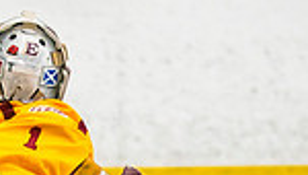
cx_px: -53
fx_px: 5130
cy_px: 283
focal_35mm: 627
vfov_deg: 1.9
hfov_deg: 3.4
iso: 1600
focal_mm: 95
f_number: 2.8
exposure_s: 1/640
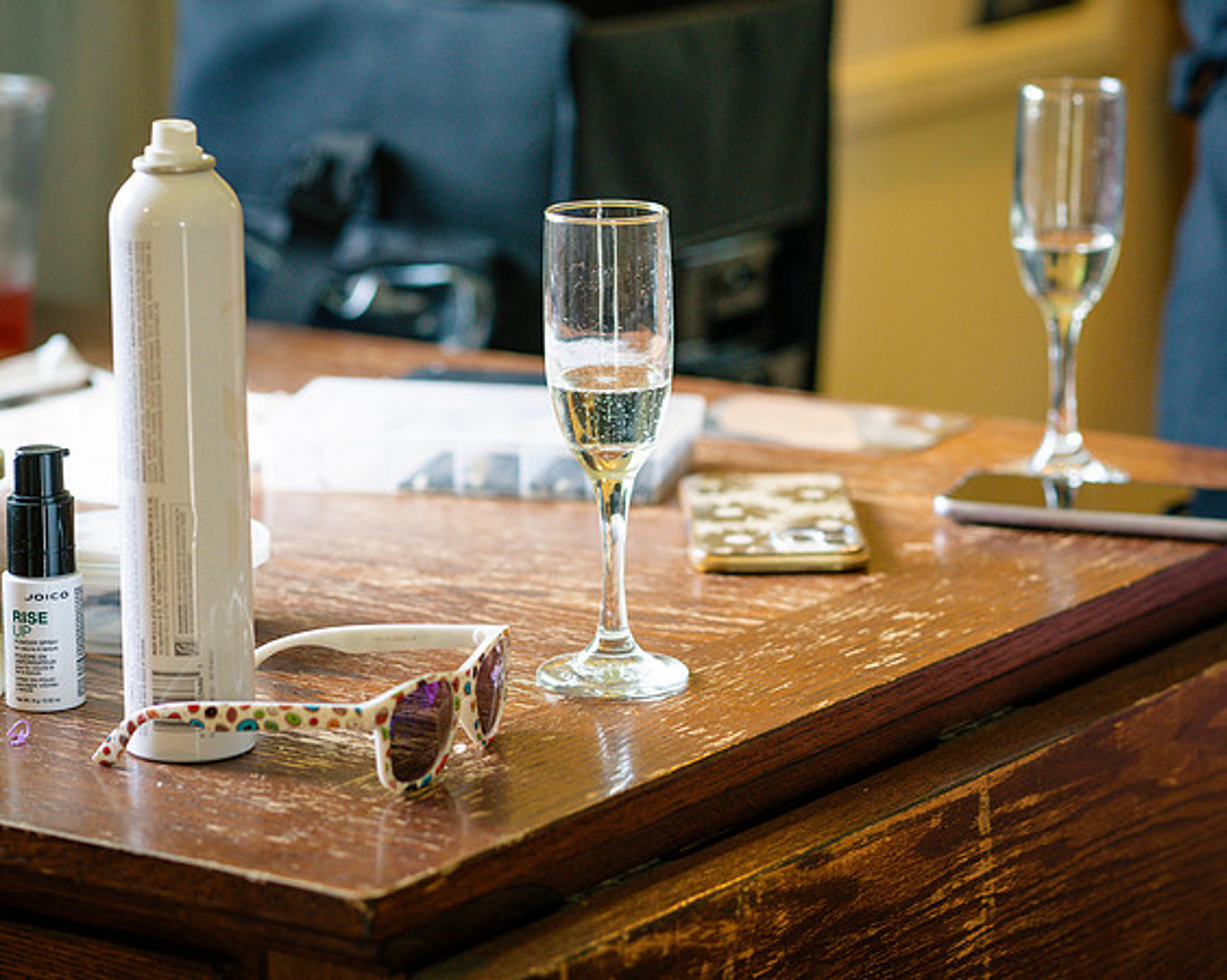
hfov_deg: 15.5
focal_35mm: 124
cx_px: 716
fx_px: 4499
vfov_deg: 12.4
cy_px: 385
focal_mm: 85
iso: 1600
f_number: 3.2
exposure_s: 1/160
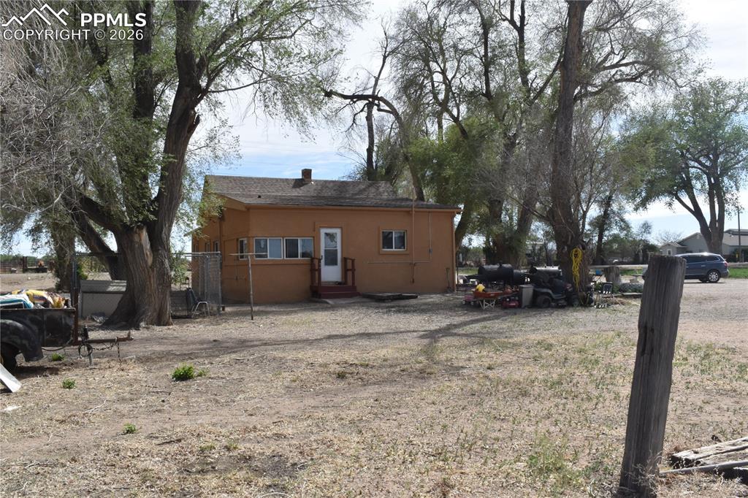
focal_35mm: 34
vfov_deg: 38.3
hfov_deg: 55.1
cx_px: 374
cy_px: 249
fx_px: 717
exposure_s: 1/200
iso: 450
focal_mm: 23
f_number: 25
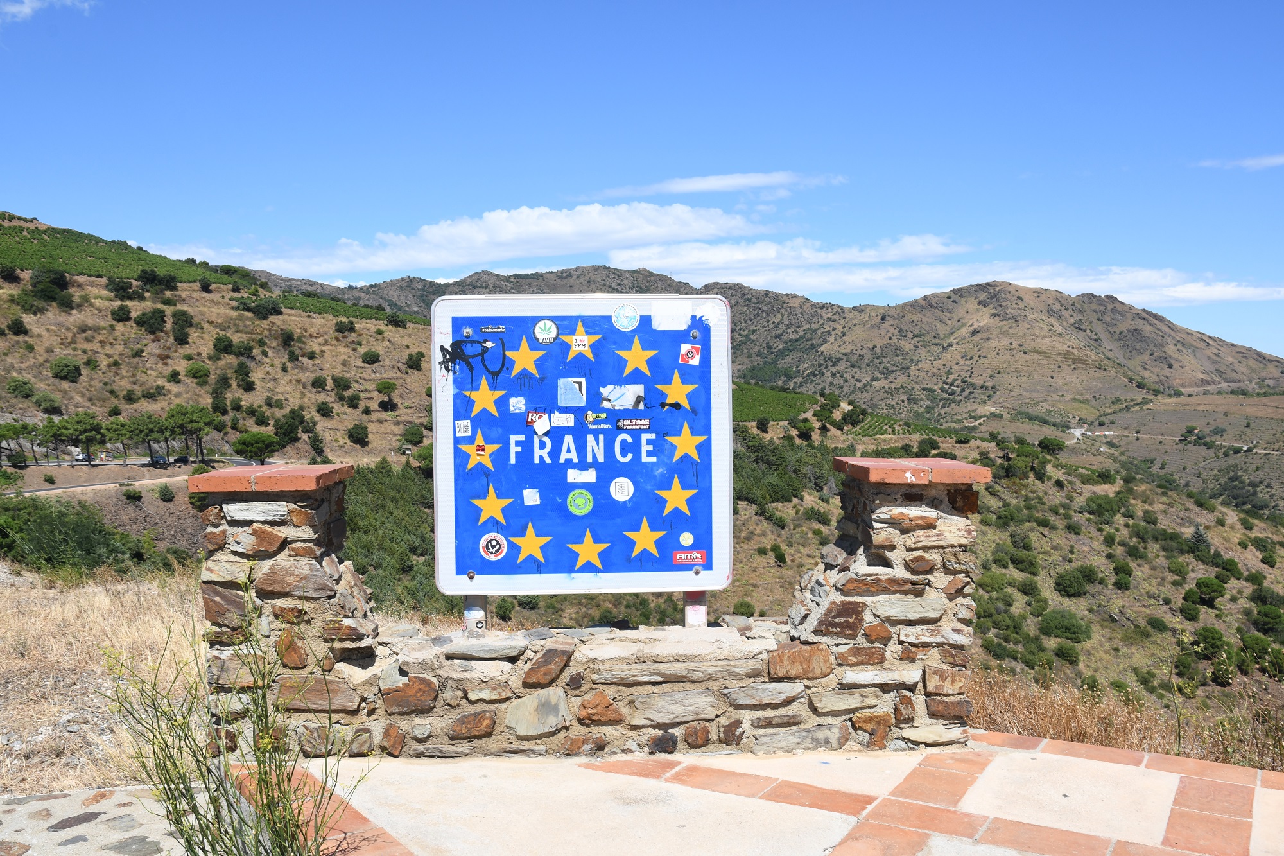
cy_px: 428
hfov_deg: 57.2
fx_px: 1177
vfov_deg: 40.0
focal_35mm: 33
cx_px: 642
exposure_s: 1/200
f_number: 10
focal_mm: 22
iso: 125
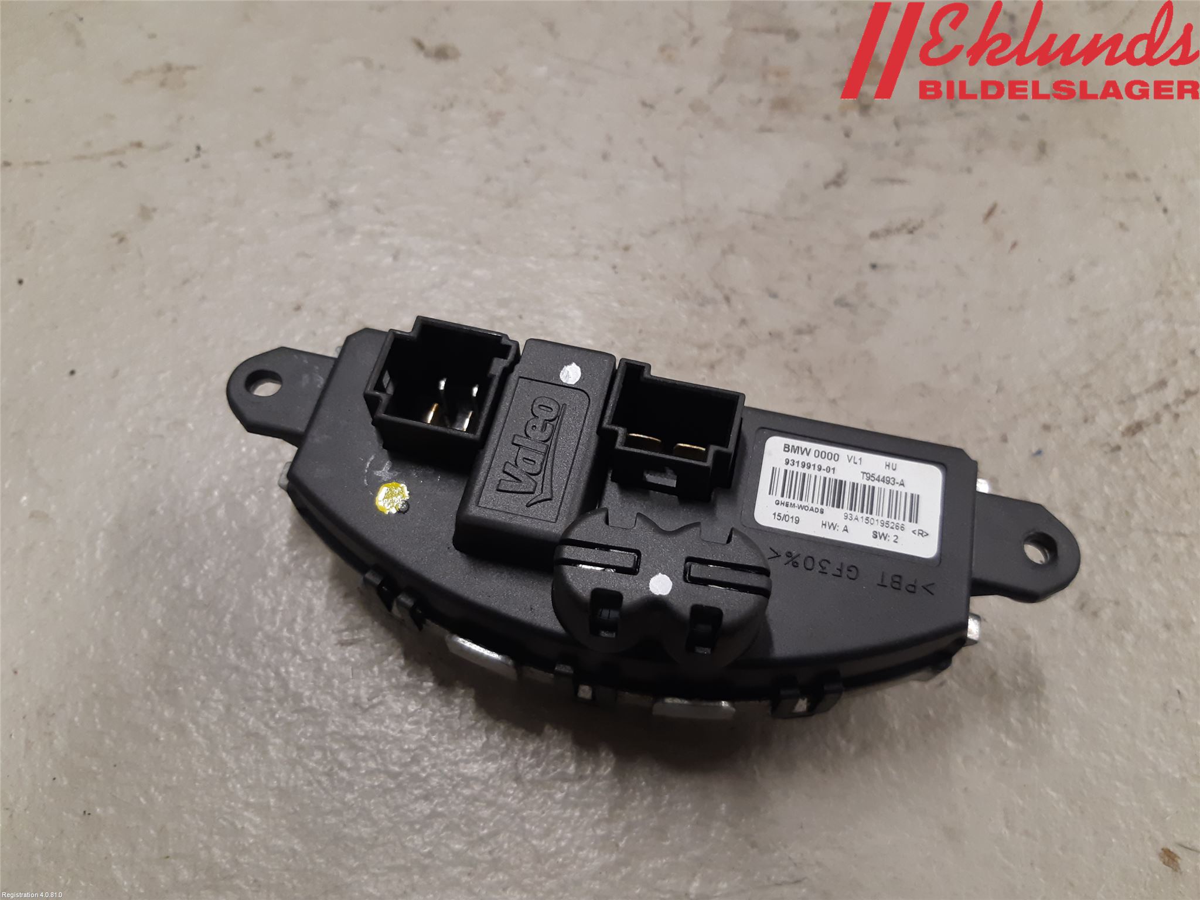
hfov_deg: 67.3
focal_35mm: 26
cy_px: 450
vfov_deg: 53.1
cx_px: 600
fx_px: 901
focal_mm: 3.93
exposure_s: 1/50
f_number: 1.7
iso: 125
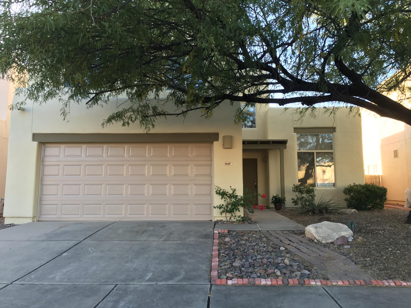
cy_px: 154
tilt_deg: +7.0
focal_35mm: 29
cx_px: 206
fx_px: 344
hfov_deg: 61.7
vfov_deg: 48.2
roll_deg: -0.2
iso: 40
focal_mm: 4.15
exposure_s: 1/120
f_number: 2.2
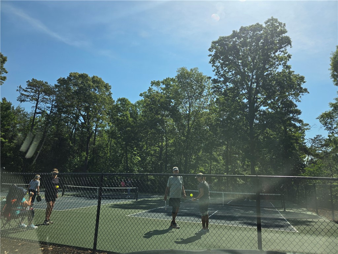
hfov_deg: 73.9
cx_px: 169
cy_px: 127
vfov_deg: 58.9
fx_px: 225
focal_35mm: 23
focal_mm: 6.3
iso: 12
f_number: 1.7
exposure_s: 1/724
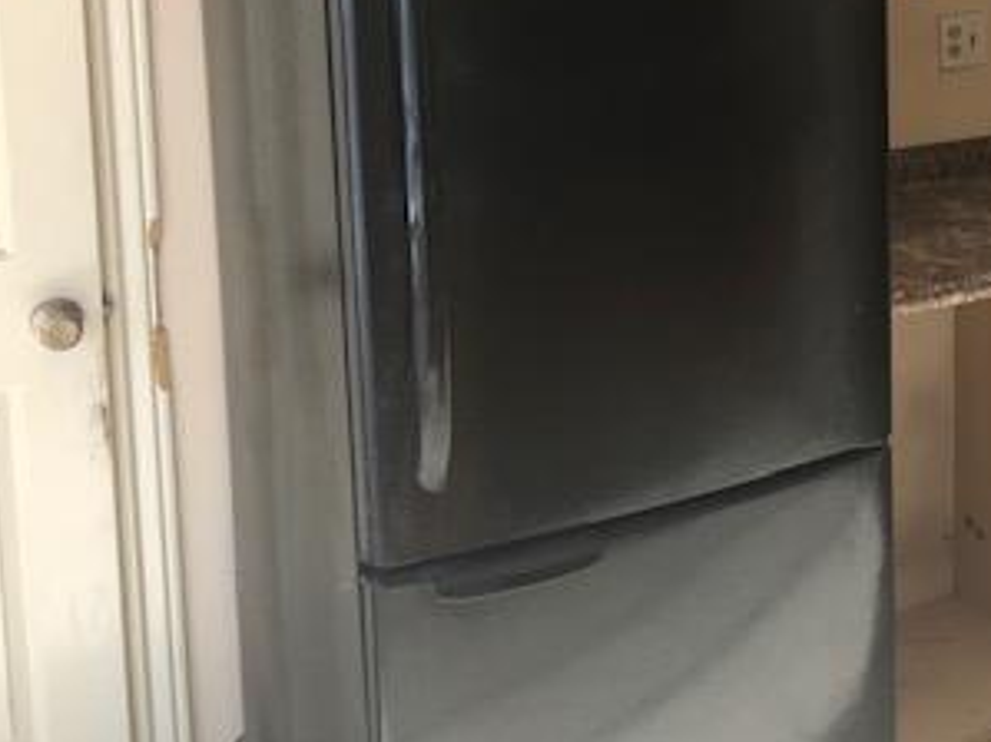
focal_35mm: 60
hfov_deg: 29.6
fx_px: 1717
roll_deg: -1.1
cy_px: 63
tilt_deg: -9.5
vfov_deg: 23.7
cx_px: 1041
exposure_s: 1/177
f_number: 1.8
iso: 20
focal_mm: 4
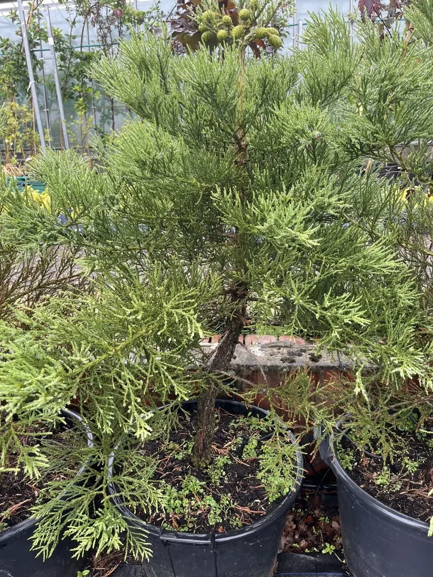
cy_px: 288
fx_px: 434
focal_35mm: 26
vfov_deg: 67.3
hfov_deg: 53.1
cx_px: 216
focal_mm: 5.1
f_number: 1.6
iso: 64
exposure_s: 1/122
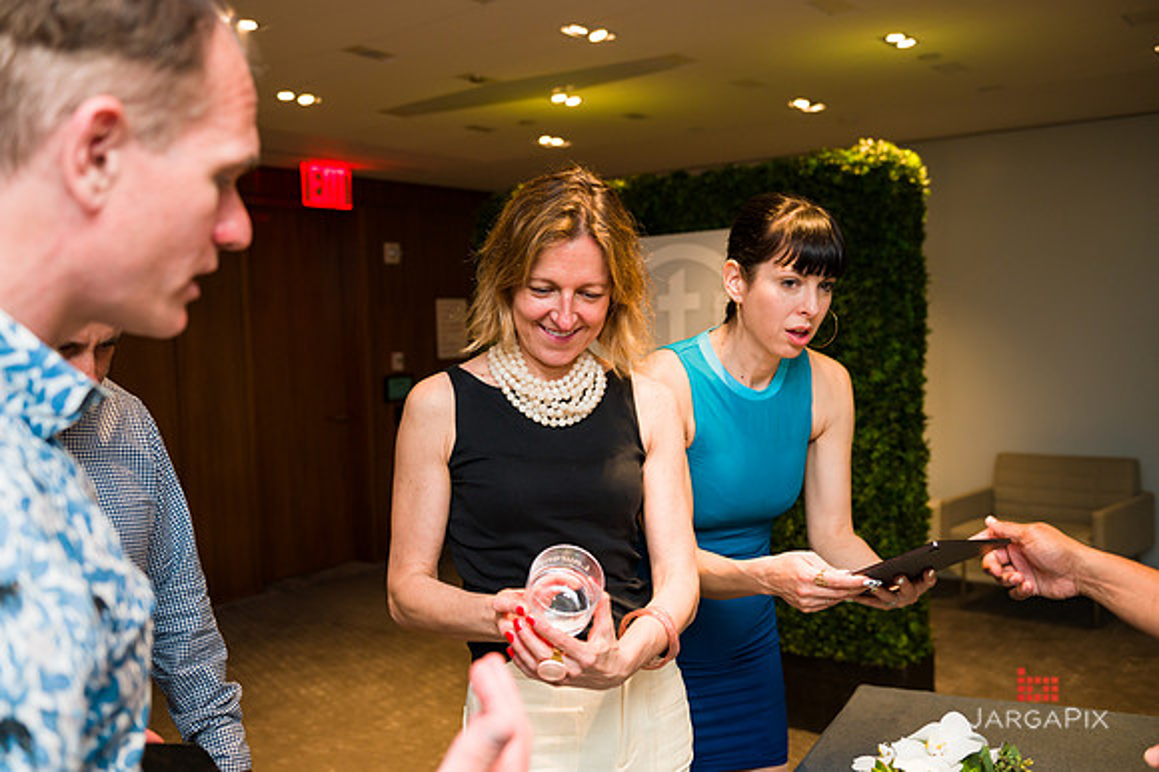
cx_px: 580
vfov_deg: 38.8
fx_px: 1094
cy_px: 386
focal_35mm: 34
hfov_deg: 55.8
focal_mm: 34
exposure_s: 1/200
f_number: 4
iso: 640
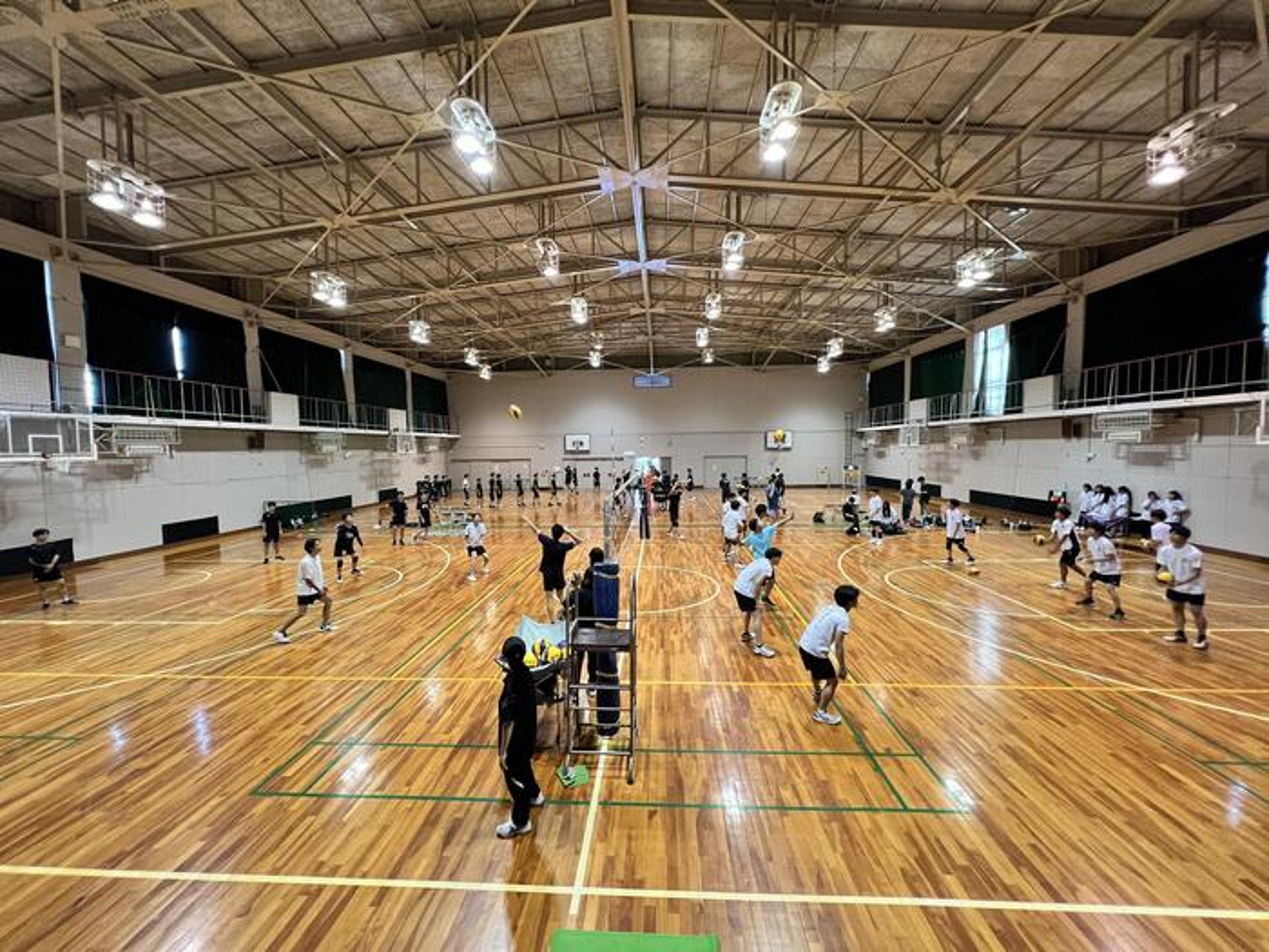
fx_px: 477
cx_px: 634
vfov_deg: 89.9
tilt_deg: -3.1
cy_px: 476
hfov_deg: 106.2
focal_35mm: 13
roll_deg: +0.9
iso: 320
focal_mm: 1.57
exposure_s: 1/60
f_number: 1.8
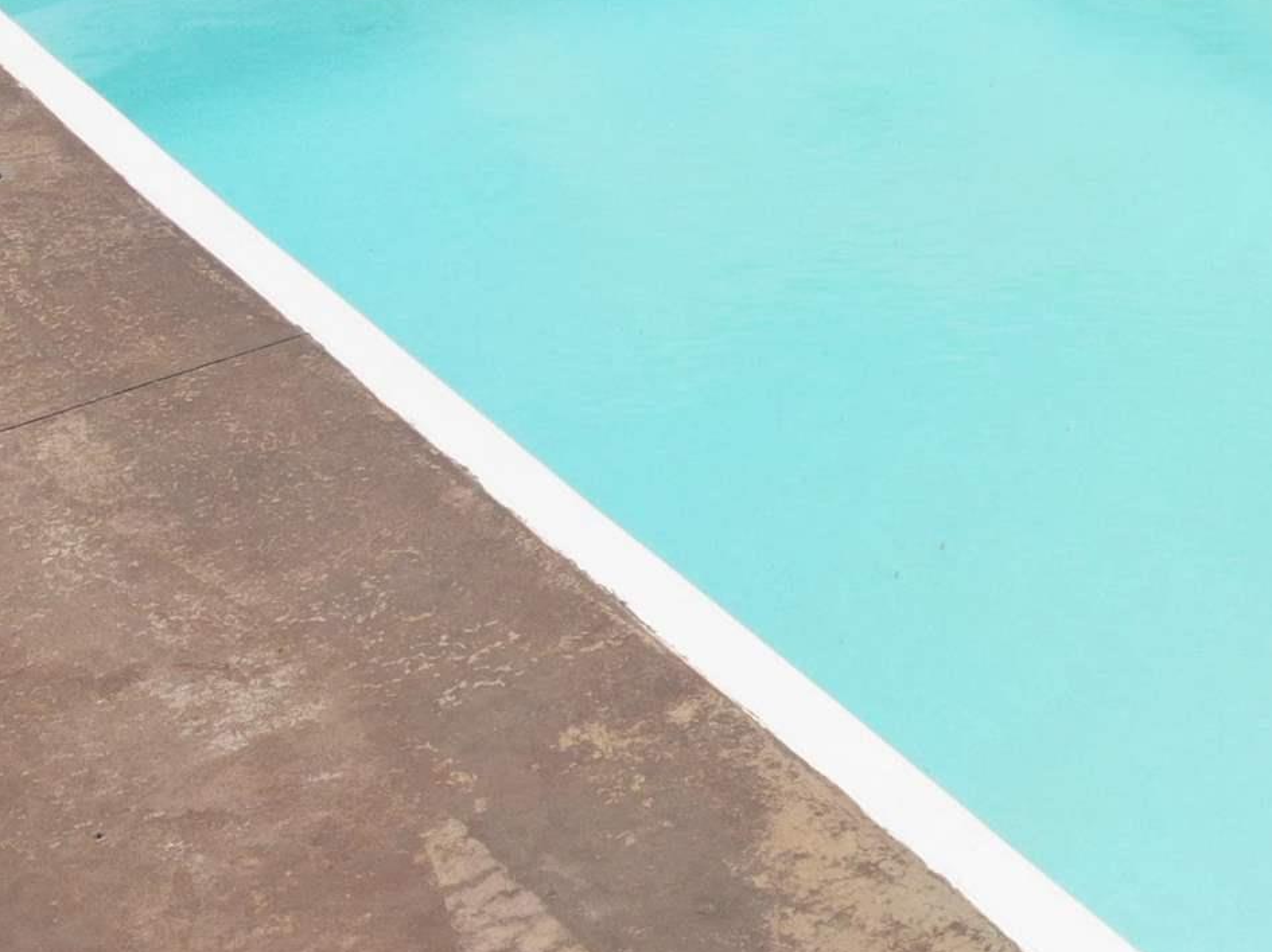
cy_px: 161
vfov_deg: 18.7
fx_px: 2865
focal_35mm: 78
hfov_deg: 23.7
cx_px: 1334
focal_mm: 4.5
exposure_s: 1/100
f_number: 2.8
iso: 100
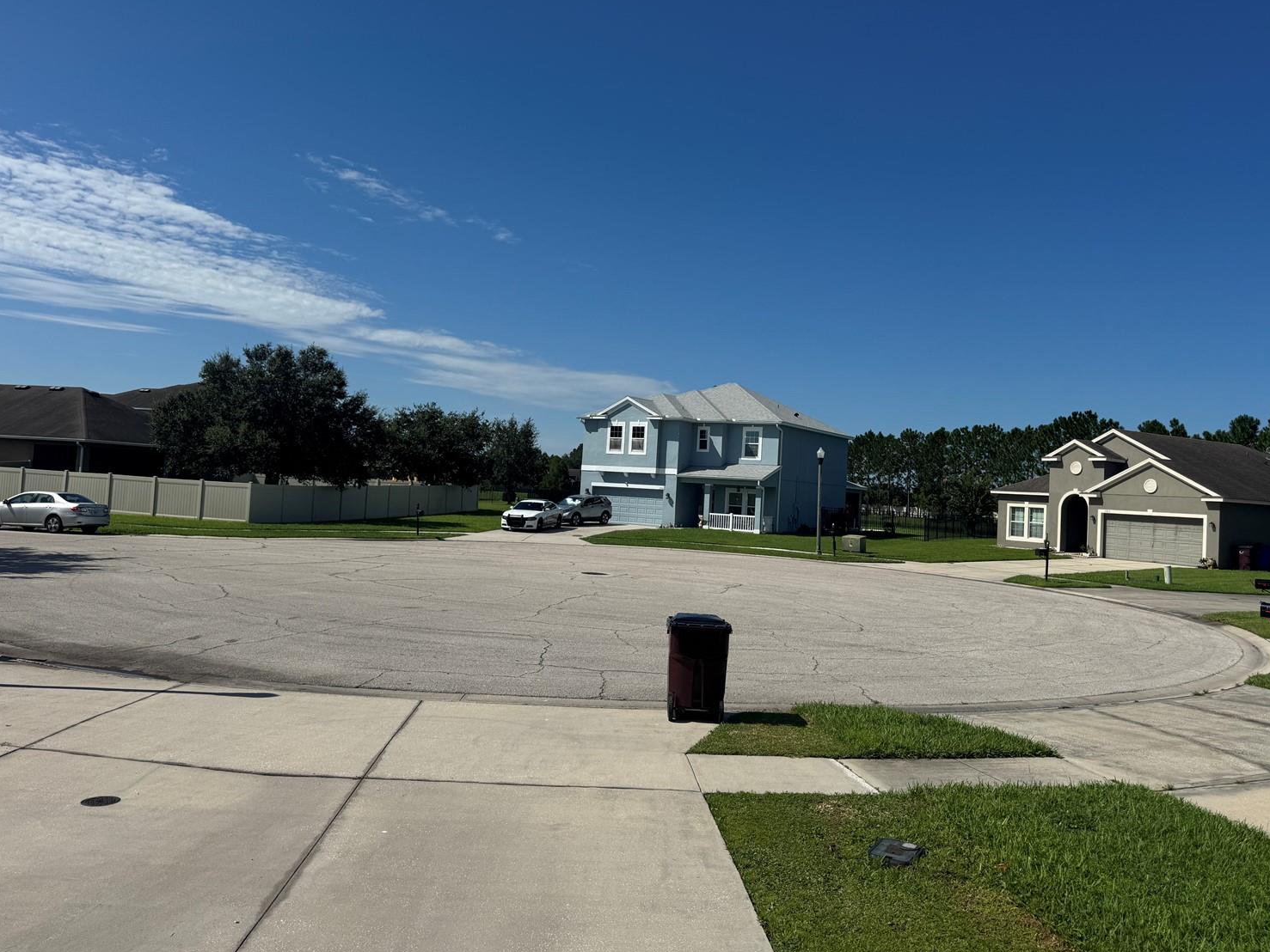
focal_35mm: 26
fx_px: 954
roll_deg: -3.6
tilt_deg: +4.2
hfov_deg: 67.3
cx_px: 659
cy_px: 453
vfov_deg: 53.0
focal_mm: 6.76
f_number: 1.78
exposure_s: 1/9009
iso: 80
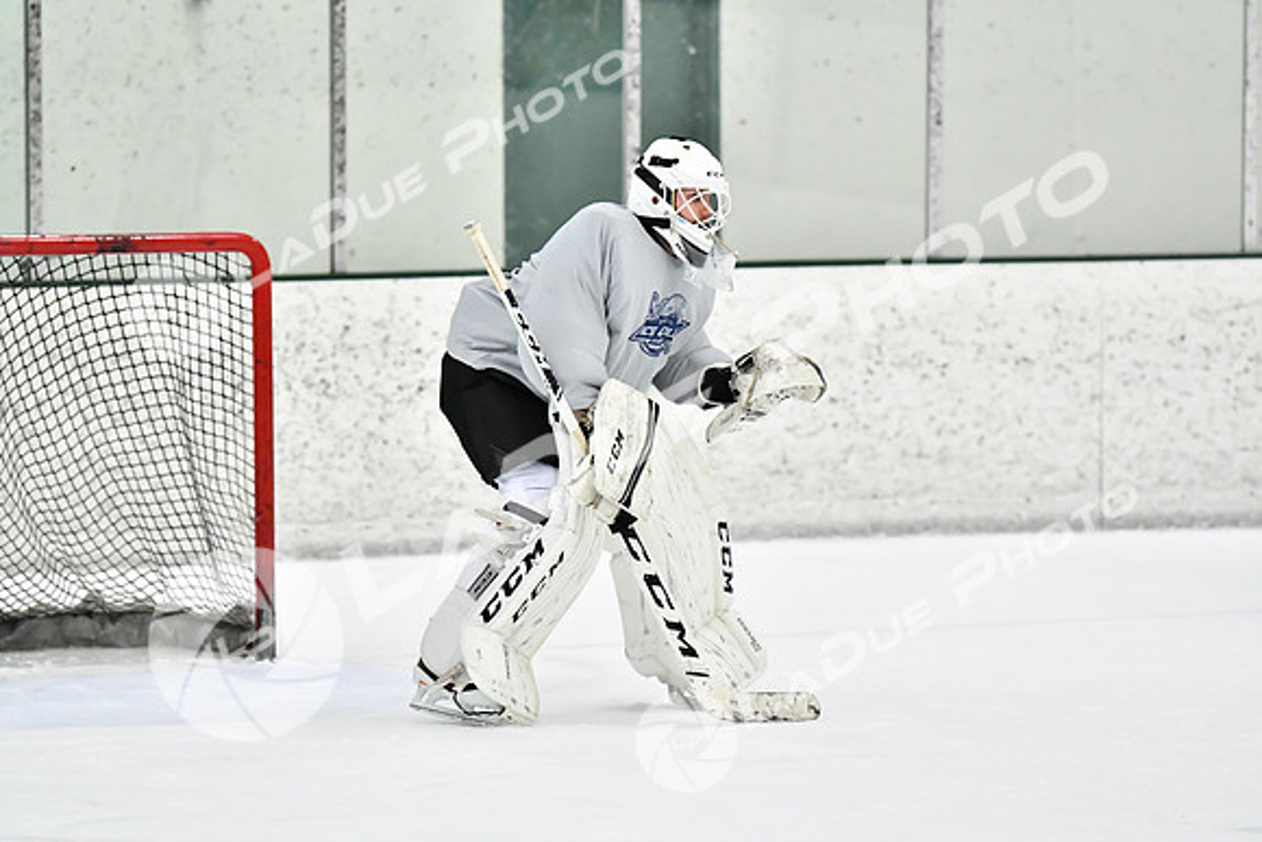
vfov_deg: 7.0
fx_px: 6837
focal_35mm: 195
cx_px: 631
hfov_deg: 10.5
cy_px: 421
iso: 5000
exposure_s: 1/1250
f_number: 2.8
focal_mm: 130
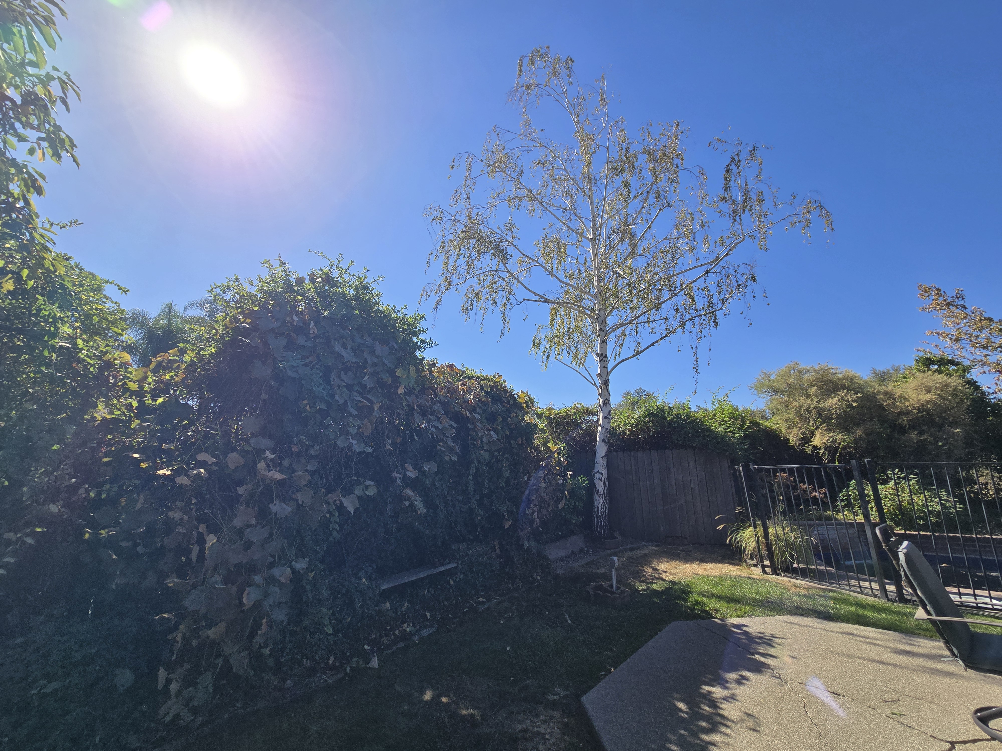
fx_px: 376
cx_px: 501
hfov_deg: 106.2
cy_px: 376
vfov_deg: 89.9
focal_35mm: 13
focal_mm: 2.2
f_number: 2.2
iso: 50
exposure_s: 1/2745
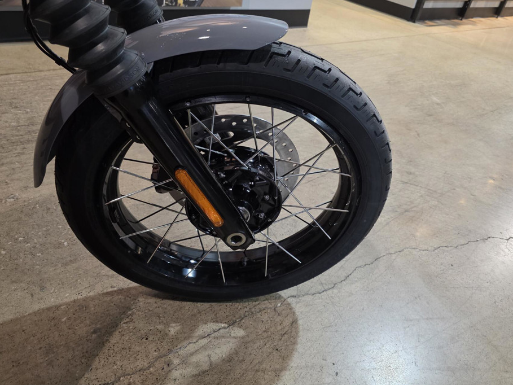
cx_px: 272
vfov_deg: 51.3
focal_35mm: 27
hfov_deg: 65.3
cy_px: 172
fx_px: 400
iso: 500
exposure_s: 1/120
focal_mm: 6.3
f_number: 1.7
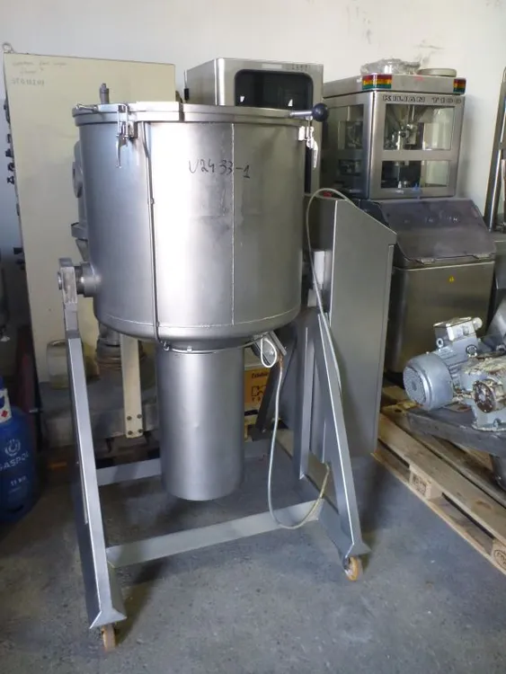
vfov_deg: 63.4
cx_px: 253
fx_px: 545
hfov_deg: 49.8
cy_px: 337
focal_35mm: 28
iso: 400
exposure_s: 1/10
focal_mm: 4.9
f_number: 3.3
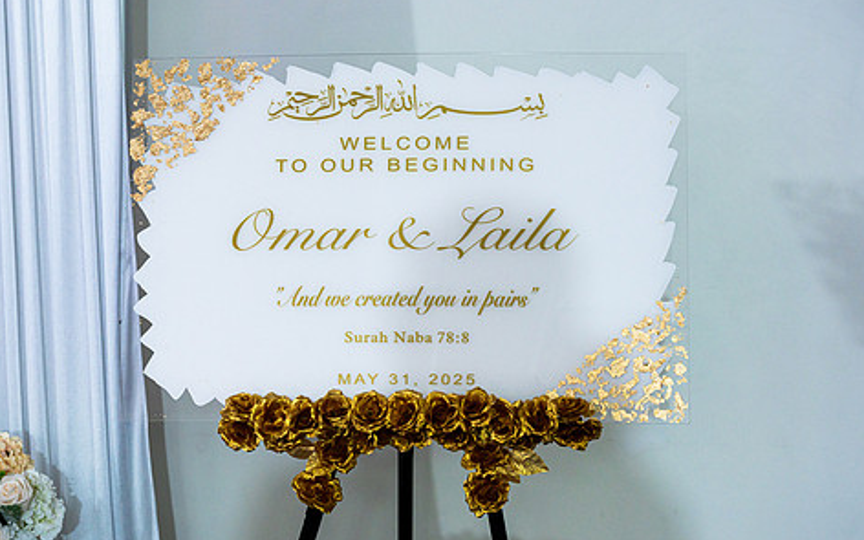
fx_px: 2213
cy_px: 299
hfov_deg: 22.1
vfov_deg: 13.9
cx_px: 405
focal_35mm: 94
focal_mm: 75
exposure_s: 1/200
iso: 640
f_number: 3.5
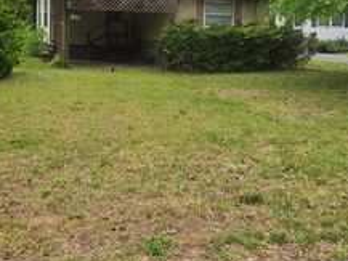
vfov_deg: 27.1
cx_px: 157
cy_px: 57
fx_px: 533
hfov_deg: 36.1
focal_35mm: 53
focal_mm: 5.4
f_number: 1.8
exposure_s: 1/447
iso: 25
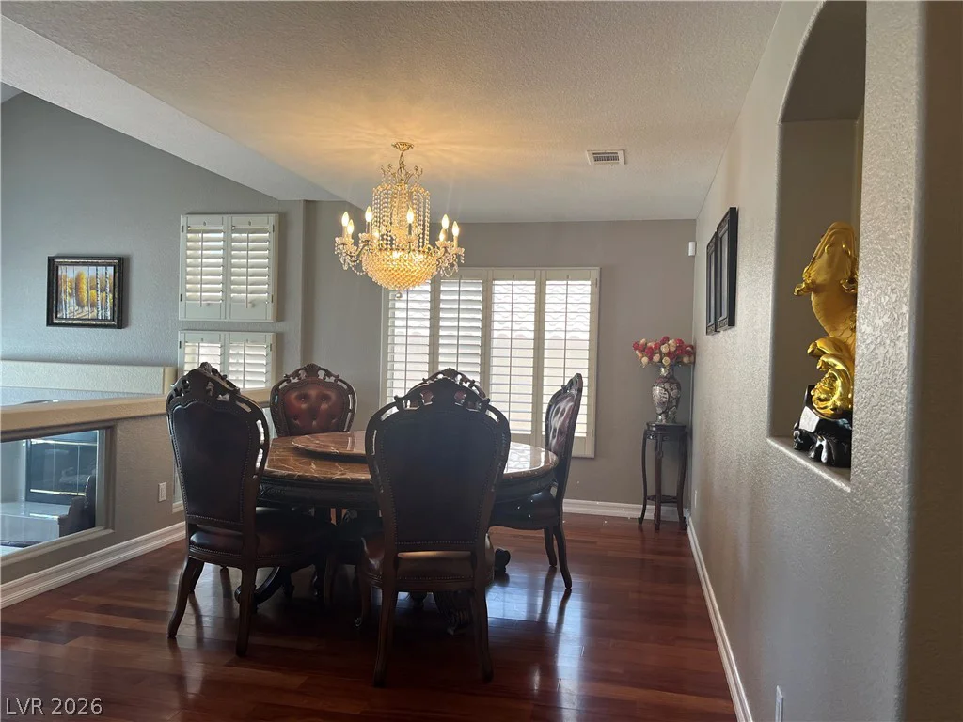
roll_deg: -1.2
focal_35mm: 26
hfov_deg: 67.3
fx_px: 723
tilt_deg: -0.5
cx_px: 482
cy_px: 361
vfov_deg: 53.1
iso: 100
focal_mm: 5.1
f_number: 1.6
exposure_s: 1/120
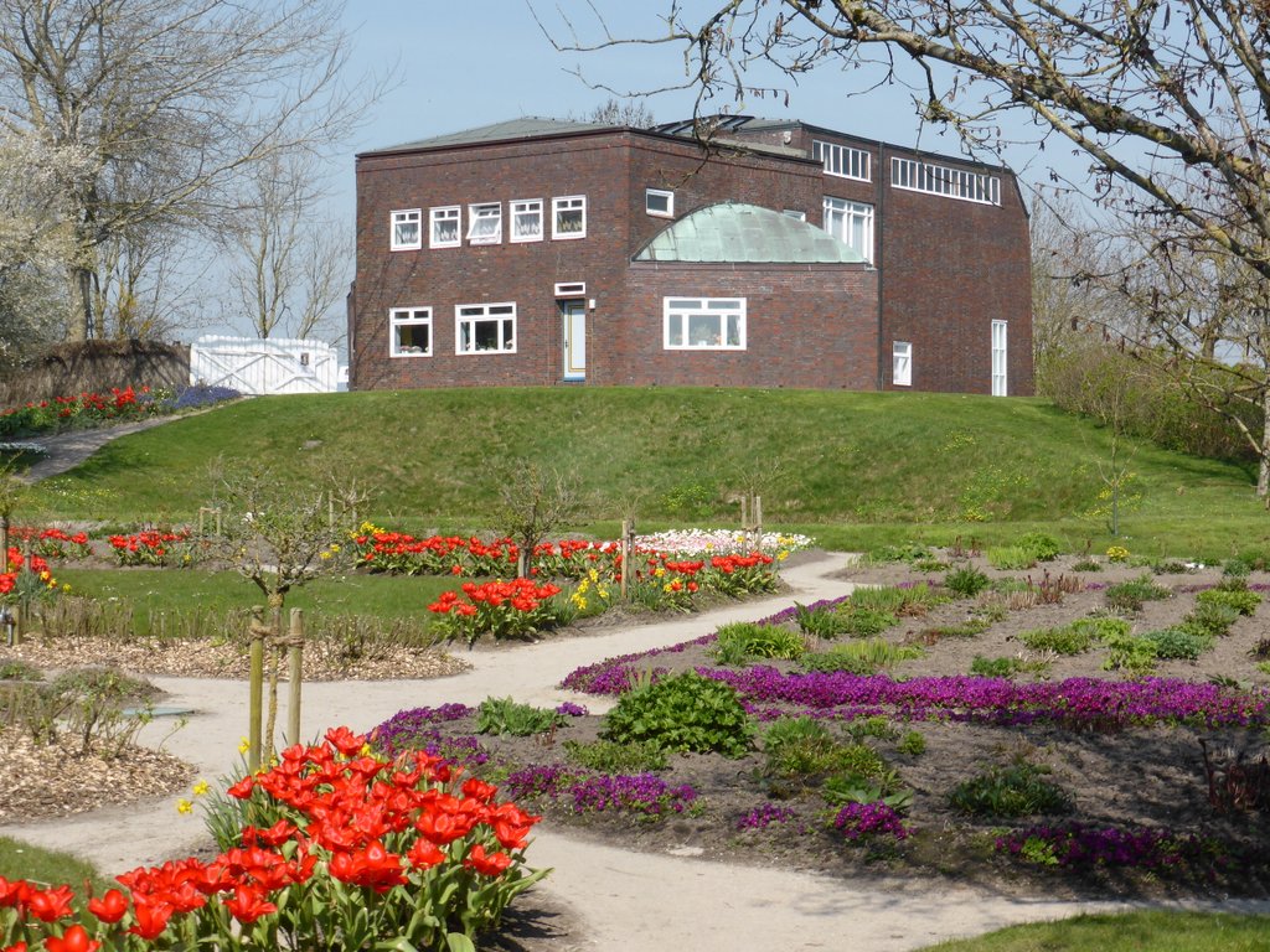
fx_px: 2531
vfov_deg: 21.3
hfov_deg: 28.2
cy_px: 476
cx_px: 635
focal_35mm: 69
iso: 100
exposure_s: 1/500
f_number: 4.9
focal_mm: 11.7
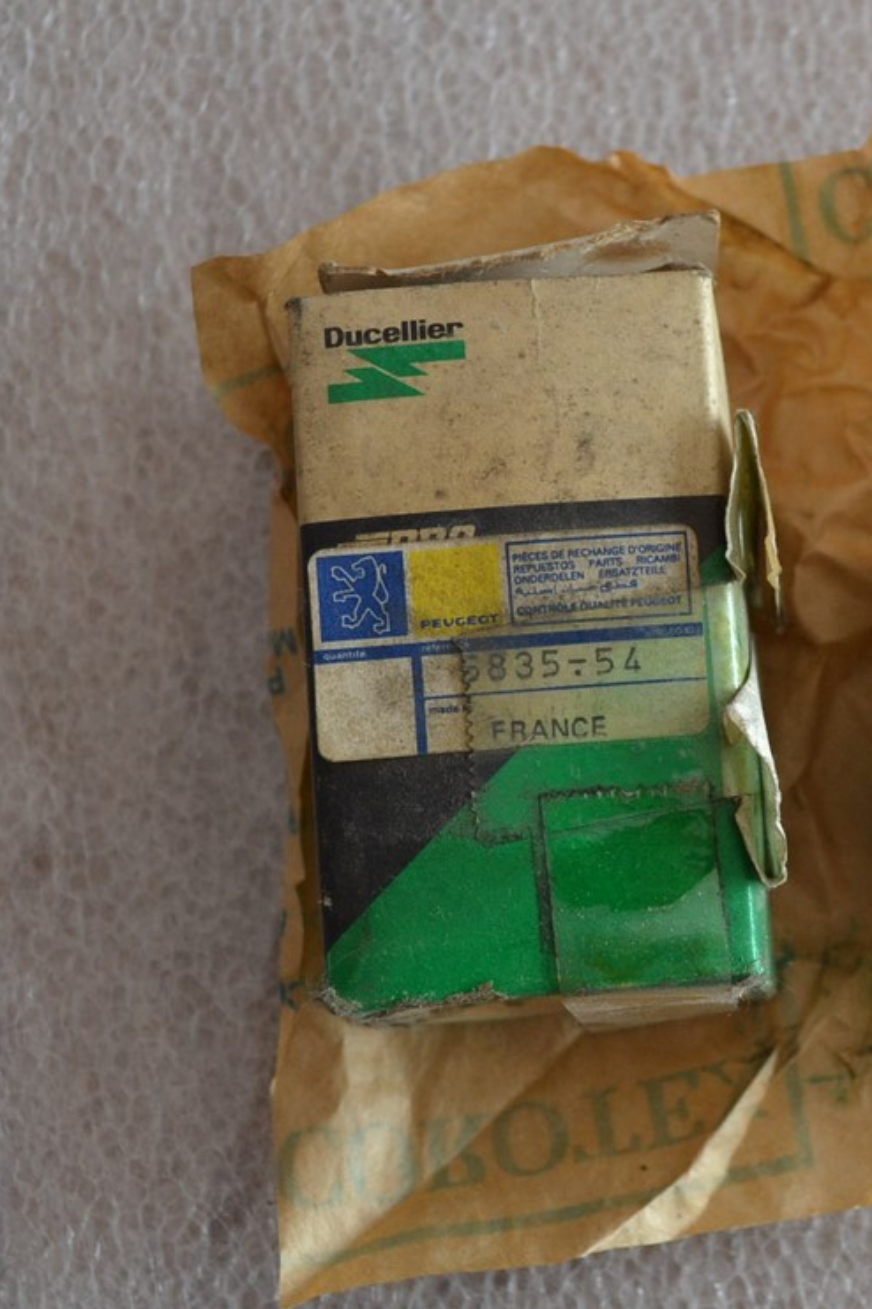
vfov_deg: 28.5
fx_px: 2582
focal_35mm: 71
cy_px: 681
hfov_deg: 18.8
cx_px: 816
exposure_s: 1/60
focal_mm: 26
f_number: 4.2
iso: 560
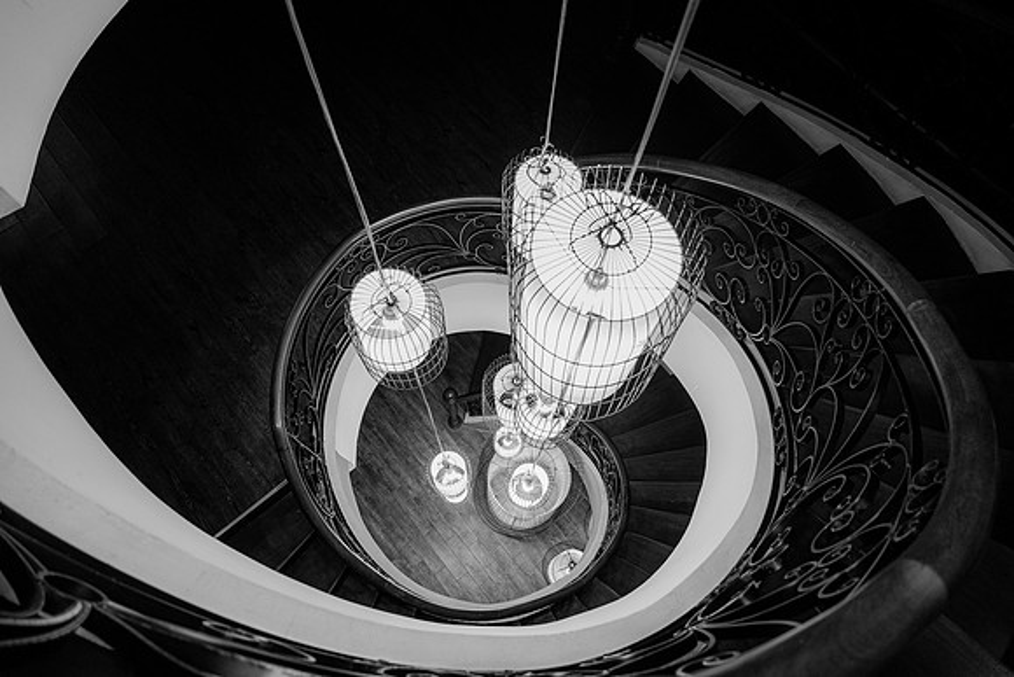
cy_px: 338
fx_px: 676
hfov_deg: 73.7
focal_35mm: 24
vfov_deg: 53.2
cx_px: 507
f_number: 2.8
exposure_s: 1/20
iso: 500
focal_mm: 16
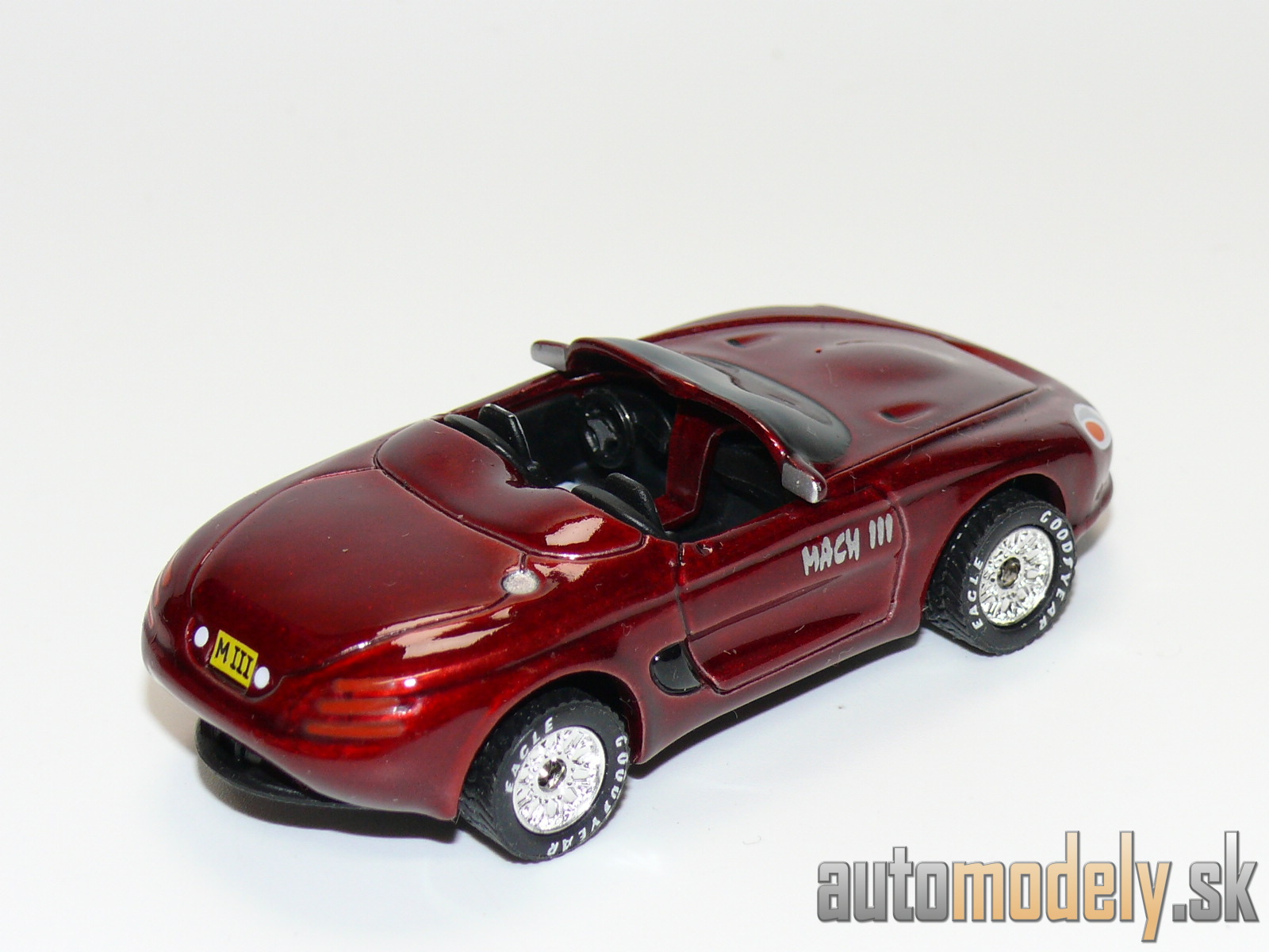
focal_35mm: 103
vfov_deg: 14.4
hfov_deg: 19.1
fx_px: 3776
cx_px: 634
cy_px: 476
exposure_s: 1/30
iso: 100
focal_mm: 13.6
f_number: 4
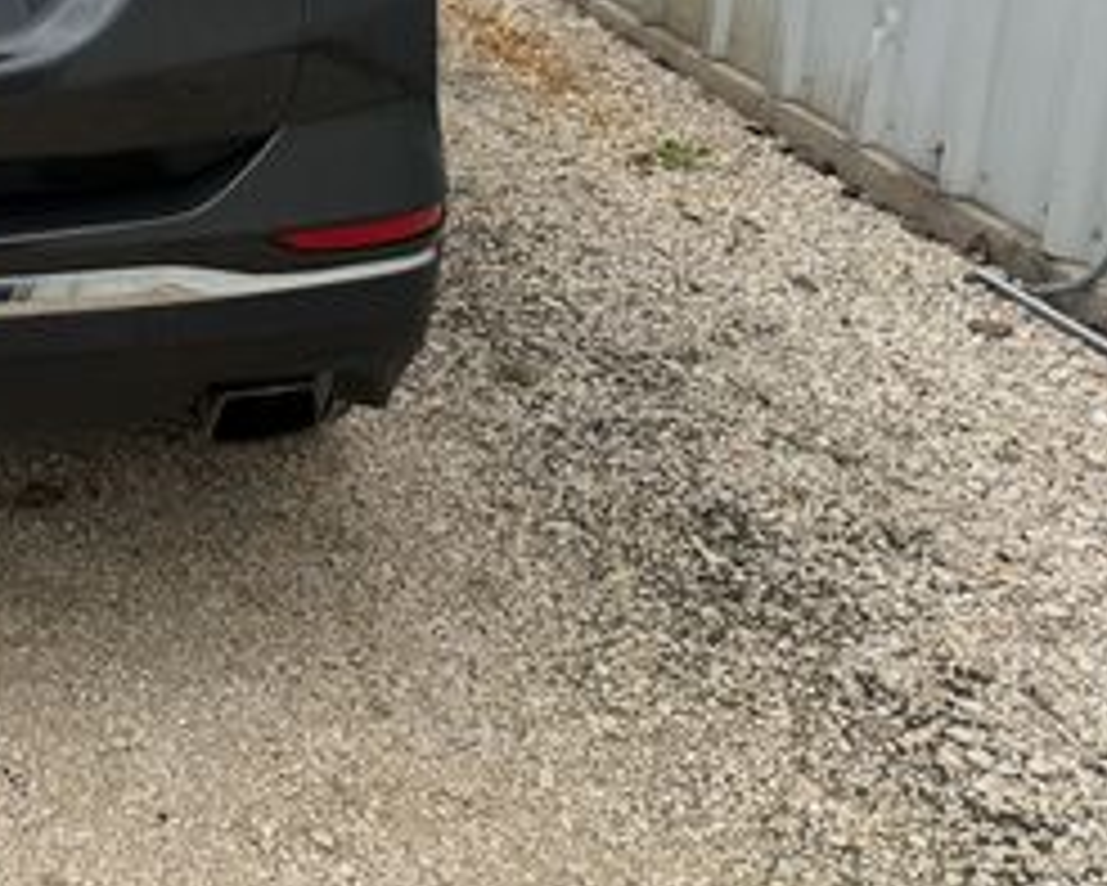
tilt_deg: -12.4
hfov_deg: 26.8
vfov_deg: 23.5
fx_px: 1999
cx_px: -279
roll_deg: -1.8
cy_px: -85
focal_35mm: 61
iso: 80
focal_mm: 6.76
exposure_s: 1/1122
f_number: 1.78
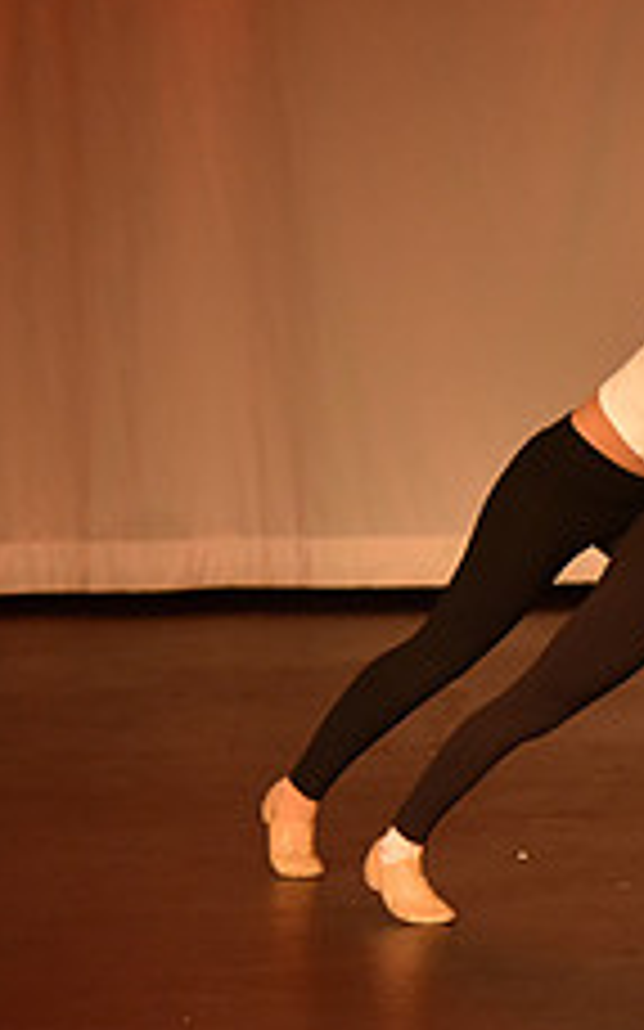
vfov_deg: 6.0
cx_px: 1288
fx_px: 9779
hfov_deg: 3.7
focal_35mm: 348
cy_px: 376
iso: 2000
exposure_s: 1/250
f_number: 5
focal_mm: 135
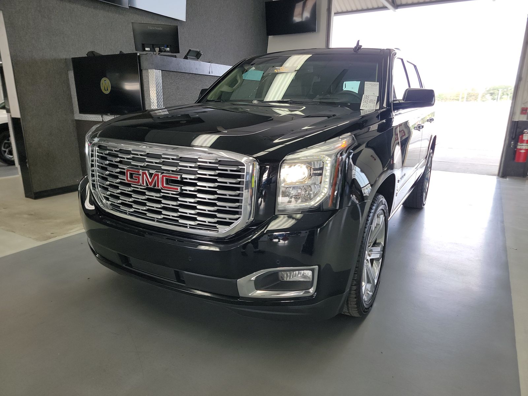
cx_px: 264
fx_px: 366
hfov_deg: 71.6
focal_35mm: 24
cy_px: 198
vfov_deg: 56.8
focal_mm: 6.7
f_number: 1.8
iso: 70
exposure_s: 1/59
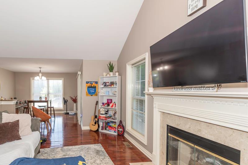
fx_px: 124
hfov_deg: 87.7
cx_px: 89
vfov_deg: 66.6
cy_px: 101
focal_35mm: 18
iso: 100
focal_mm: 14
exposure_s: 1/60
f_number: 3.2
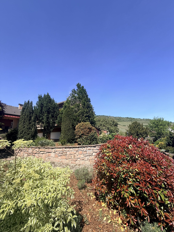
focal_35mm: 14
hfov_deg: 85.7
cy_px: 116
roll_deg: +2.2
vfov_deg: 102.1
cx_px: 87
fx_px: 94
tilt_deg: +12.4
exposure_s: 1/1259
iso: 50
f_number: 2.2
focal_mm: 2.22
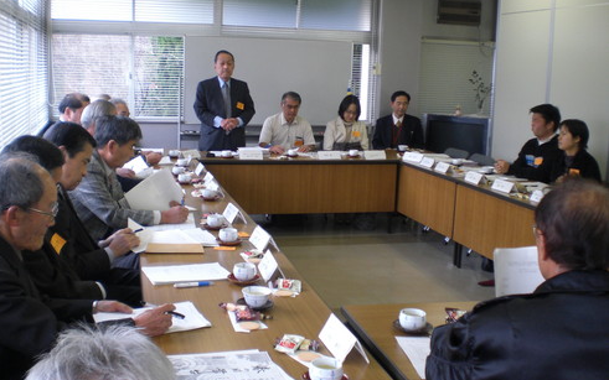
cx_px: 300
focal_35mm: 41
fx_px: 681
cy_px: 185
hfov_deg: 48.2
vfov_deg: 31.3
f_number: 3.1
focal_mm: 6.3
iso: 100
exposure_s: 1/40
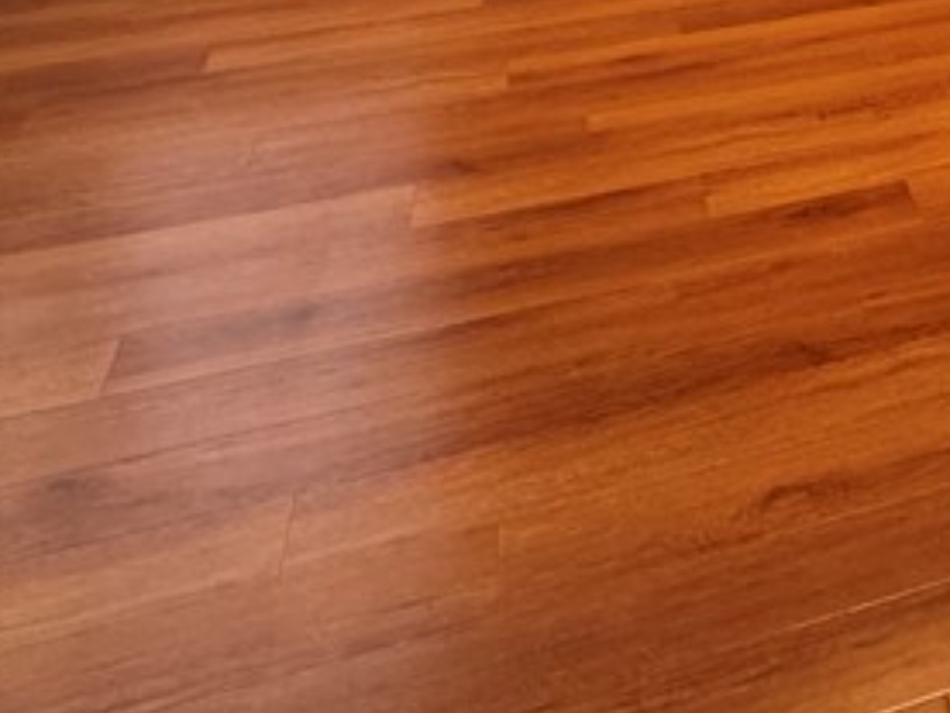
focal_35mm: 52
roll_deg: -1.9
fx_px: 1427
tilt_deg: -9.4
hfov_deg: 31.6
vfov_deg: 21.9
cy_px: -431
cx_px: 1105
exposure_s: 1/120
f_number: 2.2
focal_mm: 2.22
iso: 320
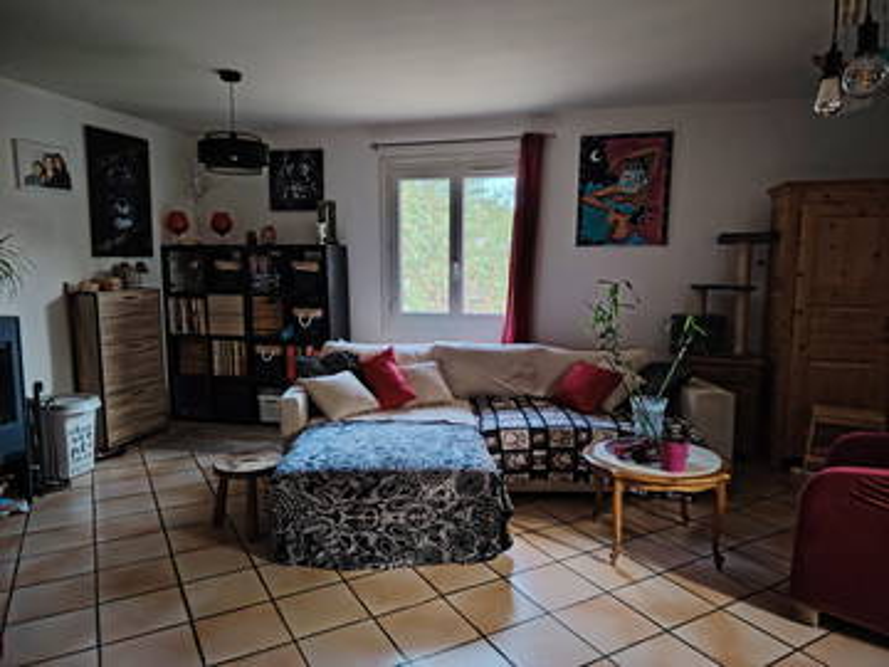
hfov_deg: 71.6
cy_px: 334
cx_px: 444
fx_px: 616
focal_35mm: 24
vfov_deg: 56.8
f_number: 1.75
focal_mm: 5.25
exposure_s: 1/25
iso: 647
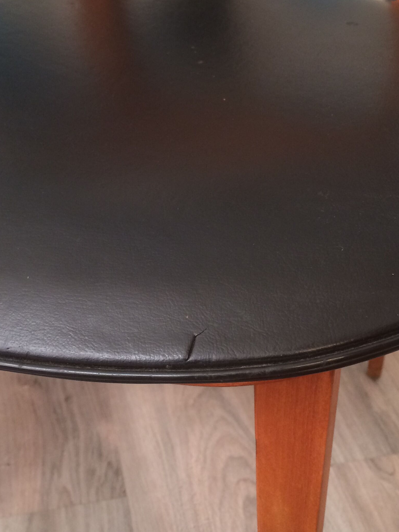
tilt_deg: -42.4
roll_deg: -0.7
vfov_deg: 41.1
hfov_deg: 31.5
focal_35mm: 46
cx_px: 169
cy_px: 227
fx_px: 707
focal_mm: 4.15
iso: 160
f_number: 2.2
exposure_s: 1/33
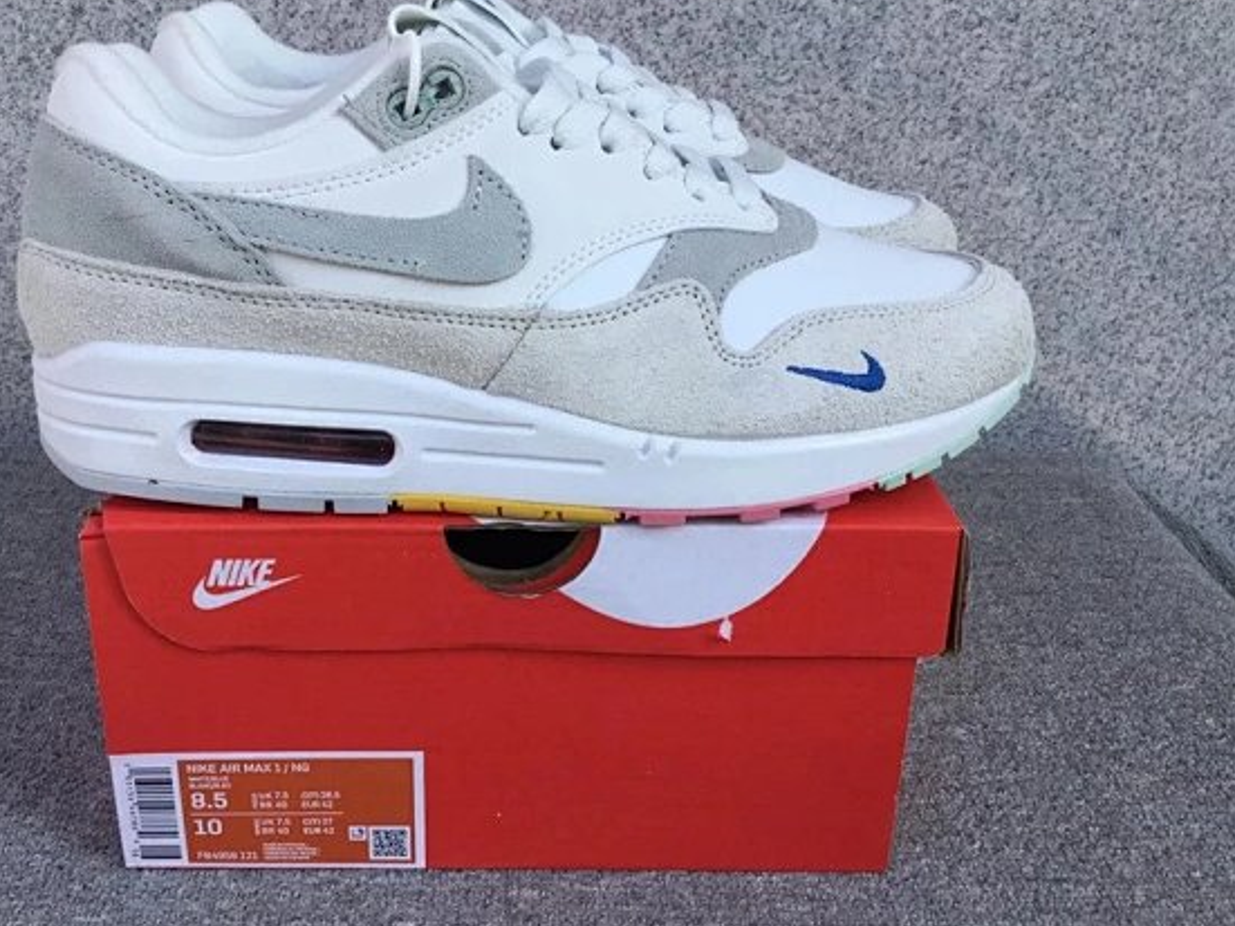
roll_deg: -0.3
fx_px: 1284
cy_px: 433
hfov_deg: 51.2
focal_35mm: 36
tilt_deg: -22.8
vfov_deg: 39.6
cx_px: 520
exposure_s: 1/532
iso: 25
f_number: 2.4
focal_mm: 3.3
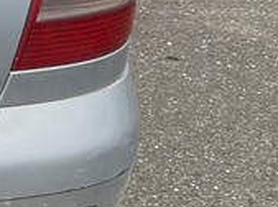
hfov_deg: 10.6
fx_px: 1266
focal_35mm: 158
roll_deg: +0.8
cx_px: -413
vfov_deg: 9.2
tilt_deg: -17.9
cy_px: -48
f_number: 1.5
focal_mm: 5.7
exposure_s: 1/8000
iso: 50
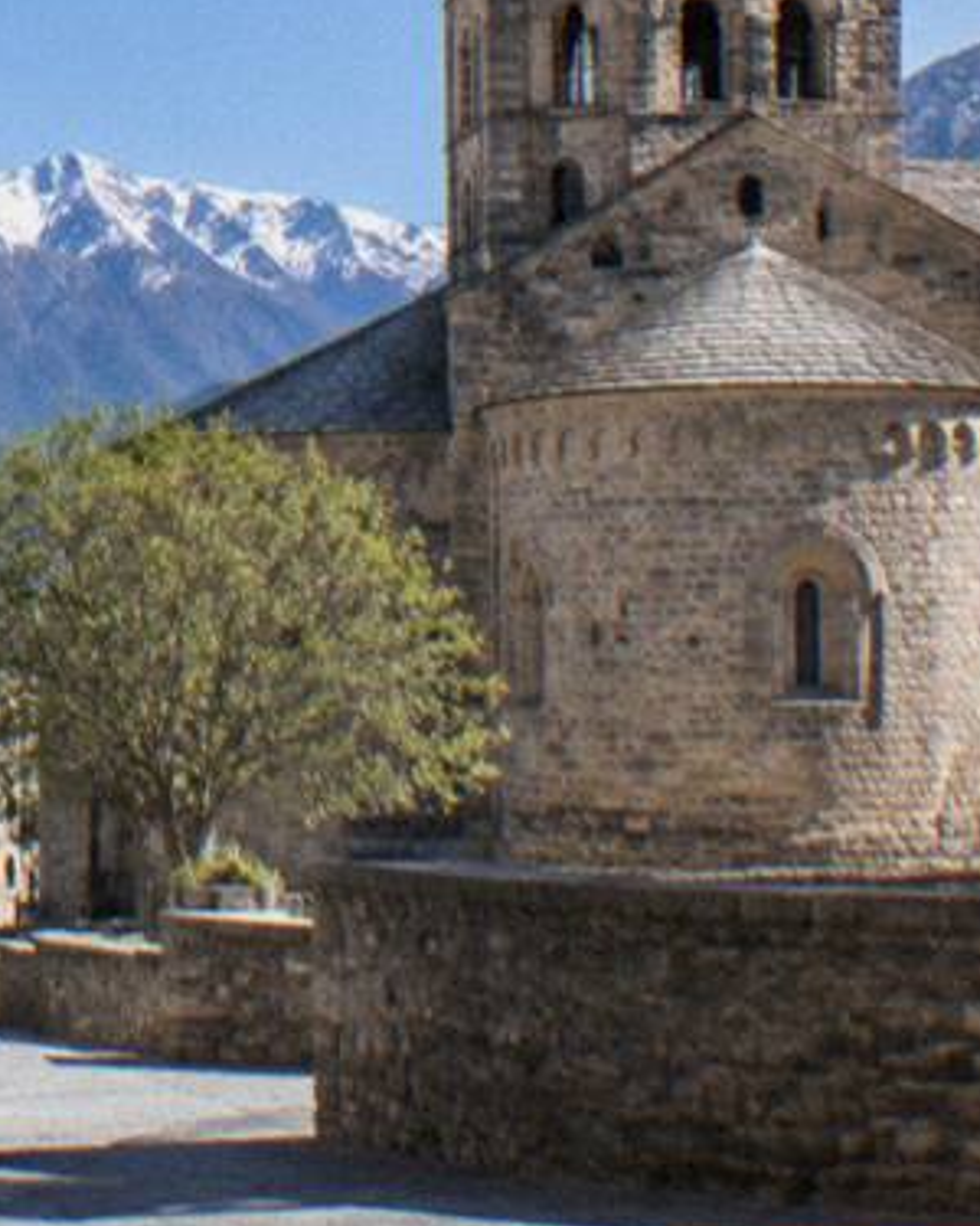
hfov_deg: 5.9
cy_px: 474
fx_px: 9535
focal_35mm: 263
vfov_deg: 7.3
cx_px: 209
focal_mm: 105
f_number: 9
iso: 400
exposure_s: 1/160
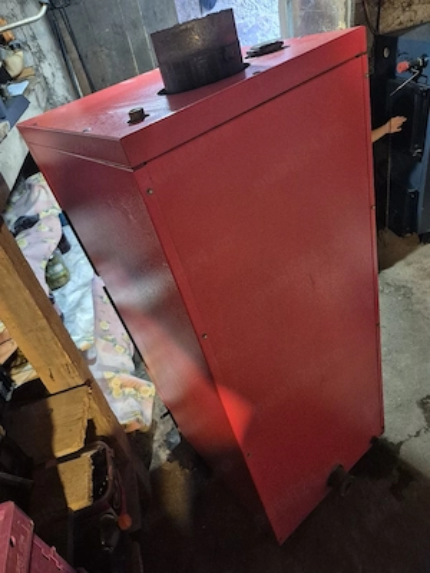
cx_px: 215
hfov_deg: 58.9
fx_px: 381
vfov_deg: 73.9
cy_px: 286
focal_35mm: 23
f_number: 1.8
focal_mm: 5.4
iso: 1600
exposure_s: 1/50
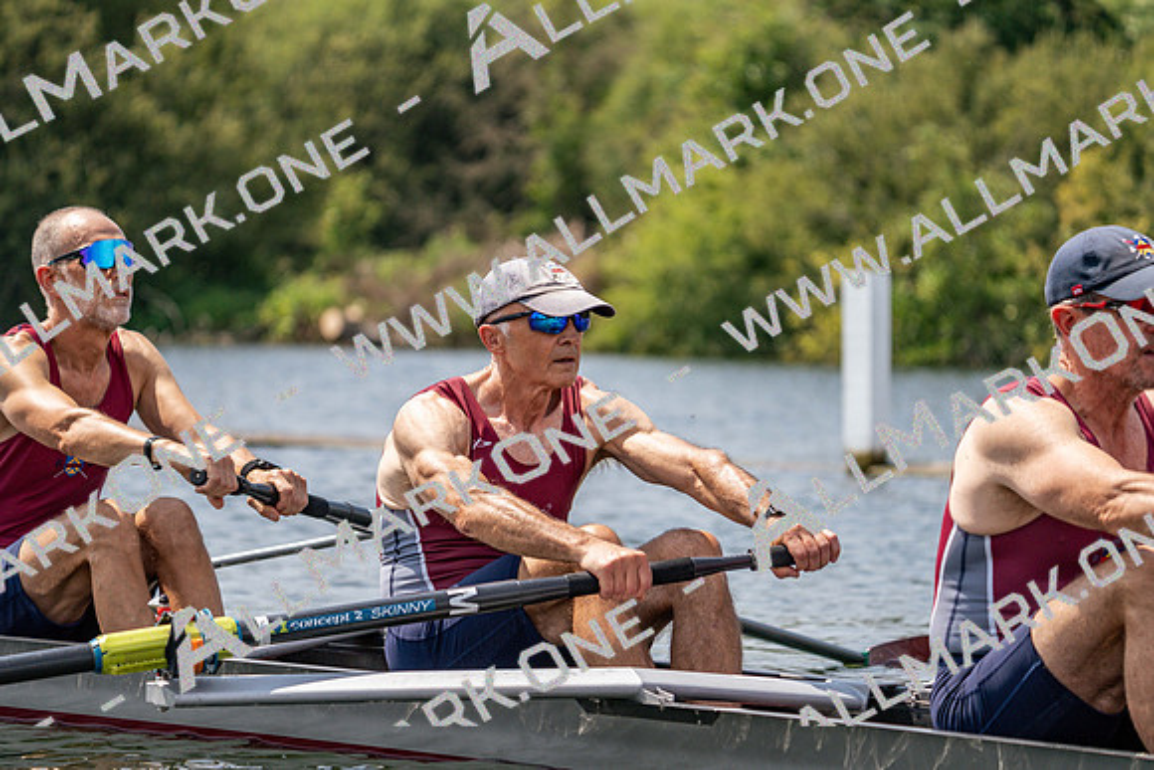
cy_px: 385
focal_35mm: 200
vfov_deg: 6.9
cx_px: 577
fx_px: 6412
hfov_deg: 10.3
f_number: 5.6
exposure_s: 1/1600
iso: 200
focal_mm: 200
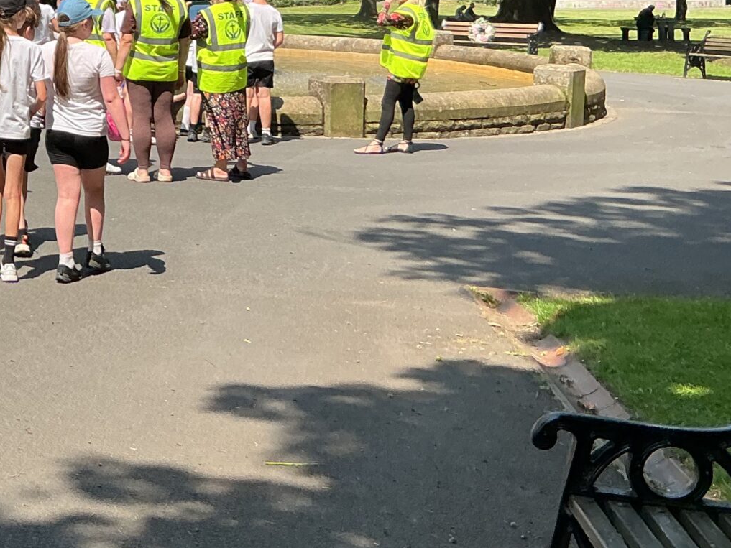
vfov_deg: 19.7
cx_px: -129
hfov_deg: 24.4
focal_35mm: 73
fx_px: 1542
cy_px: 38
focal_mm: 3
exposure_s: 1/728
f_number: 1.8
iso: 25
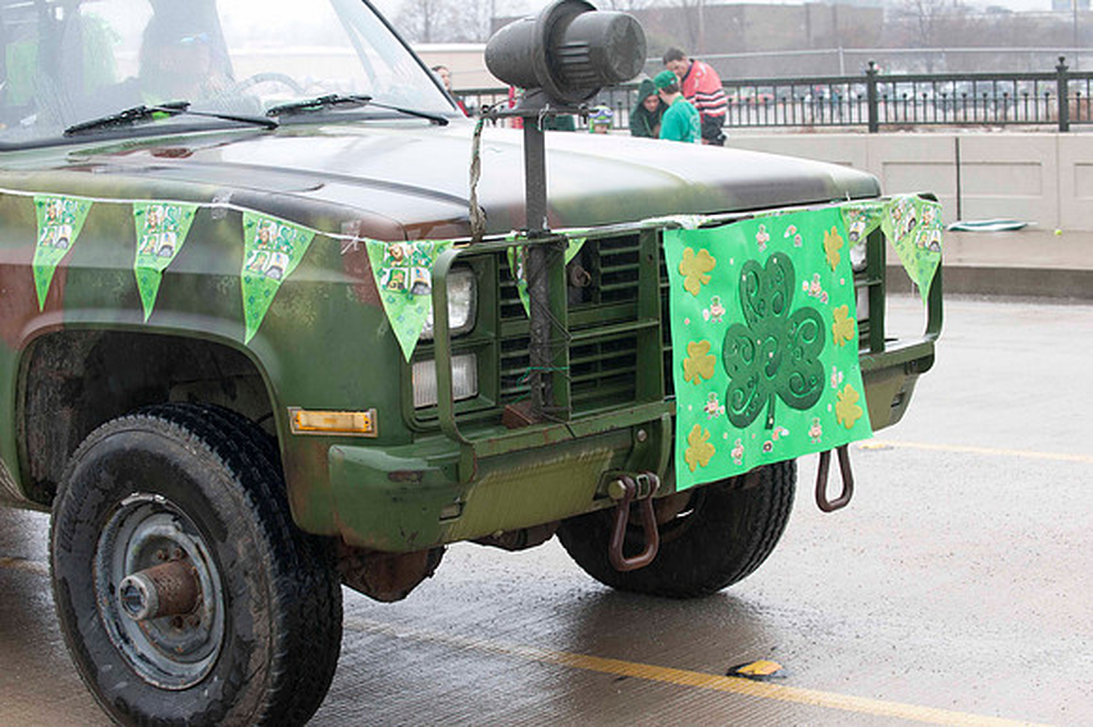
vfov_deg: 19.4
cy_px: 364
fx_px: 2124
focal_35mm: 70
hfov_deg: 28.9
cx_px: 546
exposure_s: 1/200
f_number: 7.1
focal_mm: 70
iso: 400
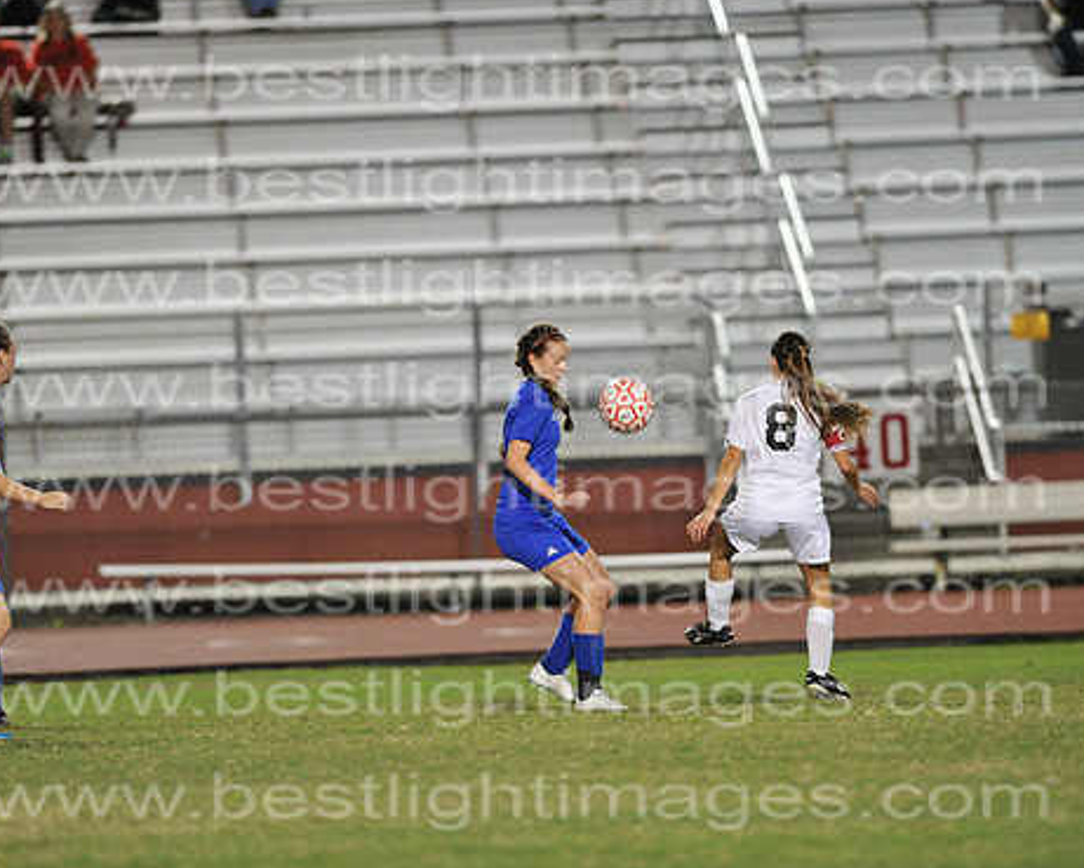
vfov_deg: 4.4
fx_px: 11360
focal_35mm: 354
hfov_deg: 5.5
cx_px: 520
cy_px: 442
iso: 5000
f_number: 3.2
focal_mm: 300
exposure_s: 1/400
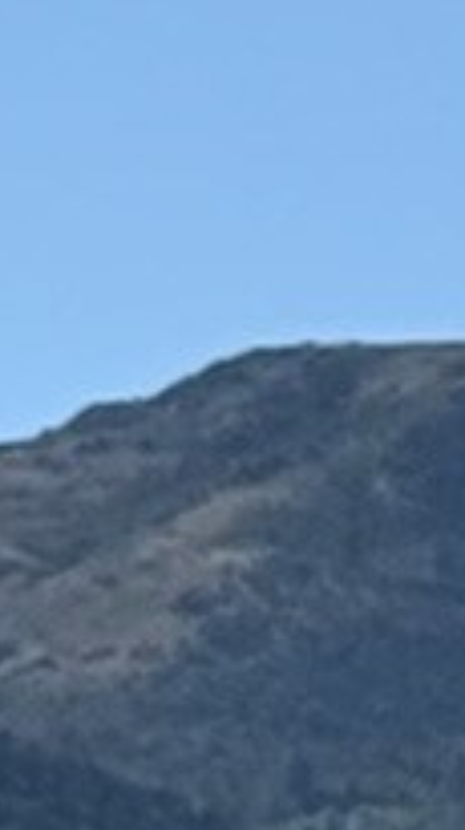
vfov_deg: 3.4
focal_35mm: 631
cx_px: -1666
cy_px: 1644
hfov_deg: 1.9
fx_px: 13860
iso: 64
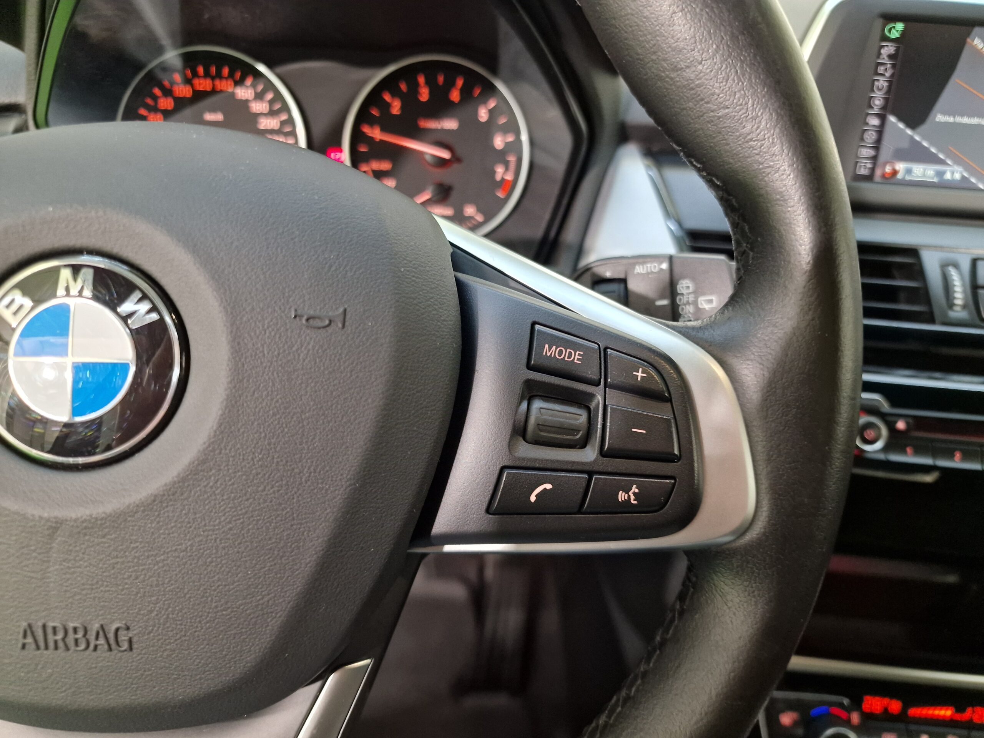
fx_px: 654
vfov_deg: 58.9
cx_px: 492
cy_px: 369
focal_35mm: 23
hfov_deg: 73.9
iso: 500
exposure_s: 1/33
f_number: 1.8
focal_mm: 6.4
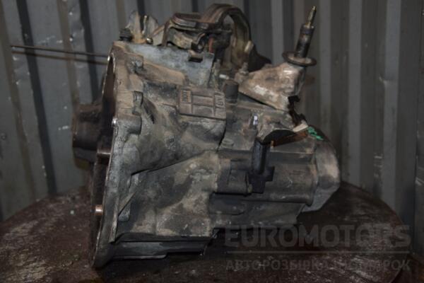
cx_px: 212
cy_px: 142
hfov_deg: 38.9
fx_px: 601
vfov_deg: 26.5
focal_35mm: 51
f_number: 5
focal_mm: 34
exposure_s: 1/60
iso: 800
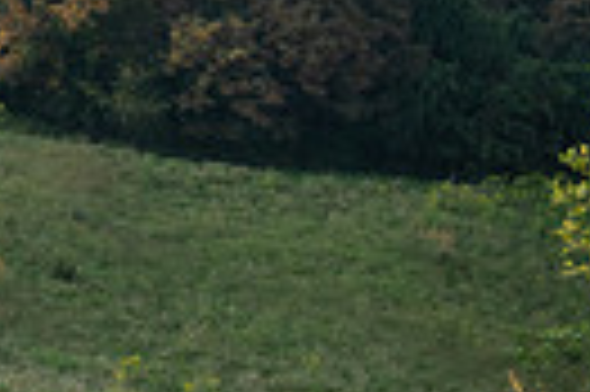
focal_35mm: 230
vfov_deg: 5.9
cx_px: -491
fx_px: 3765
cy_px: 462
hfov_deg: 8.6
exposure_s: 1/250
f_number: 5.6
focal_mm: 52
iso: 800
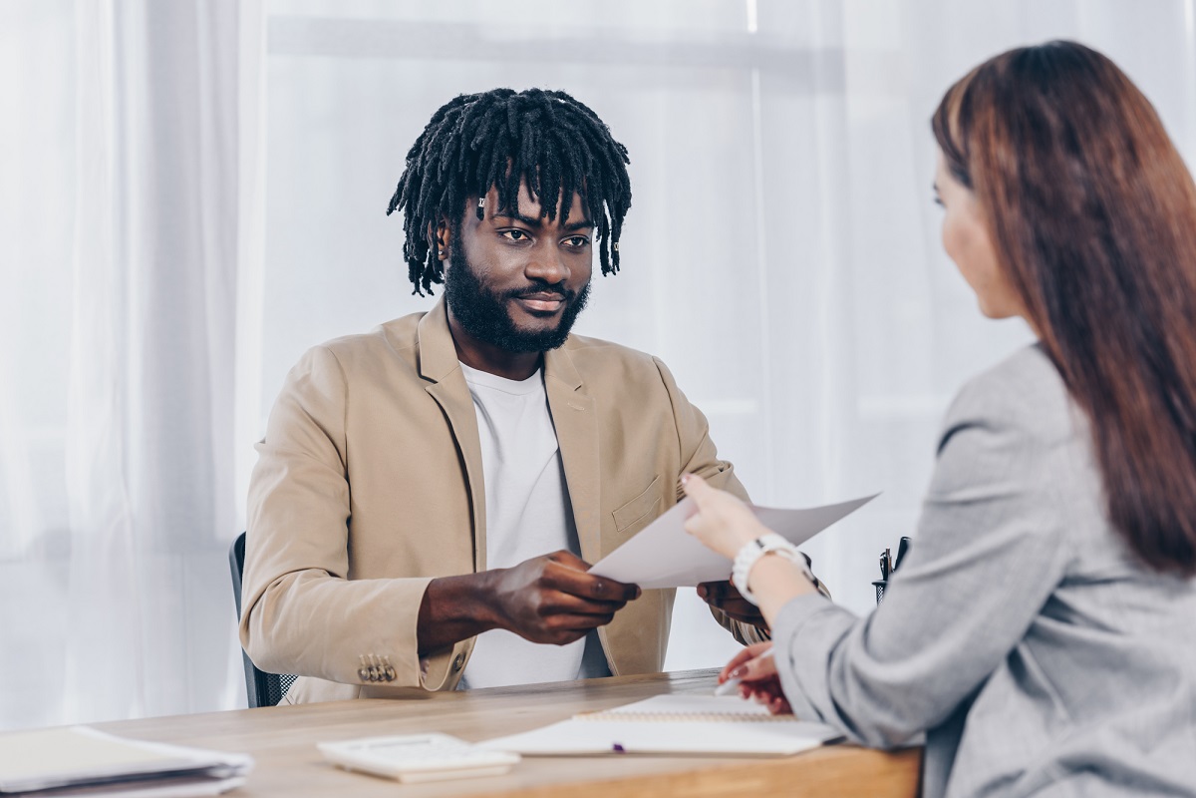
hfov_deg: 20.0
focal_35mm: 102
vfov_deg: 13.4
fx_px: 3388
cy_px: 399
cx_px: 598
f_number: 4.5
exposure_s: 1/160
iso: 125
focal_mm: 102
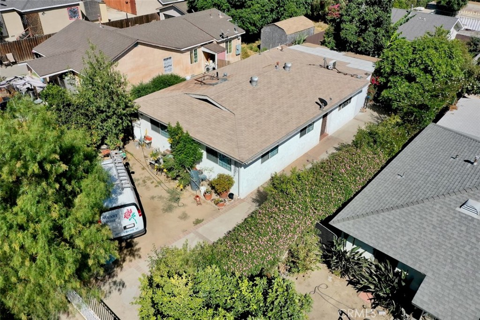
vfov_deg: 46.4
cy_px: 160
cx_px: 240
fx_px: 373
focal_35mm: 28
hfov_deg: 65.5
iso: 100
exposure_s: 1/800
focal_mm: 10.26
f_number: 6.3
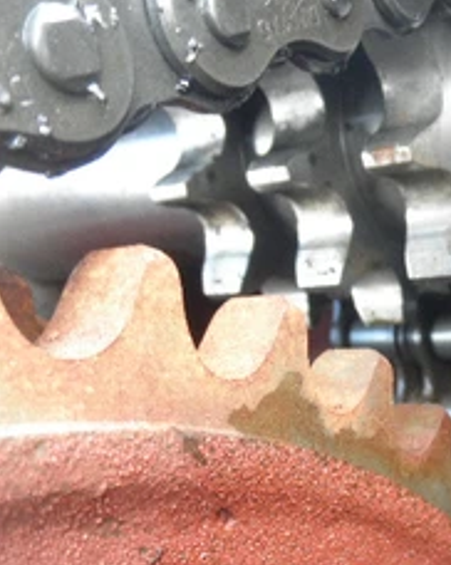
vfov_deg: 38.6
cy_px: 344
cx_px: 473
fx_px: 802
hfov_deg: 29.0
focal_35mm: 48
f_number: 3
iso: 200
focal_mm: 5
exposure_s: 1/20
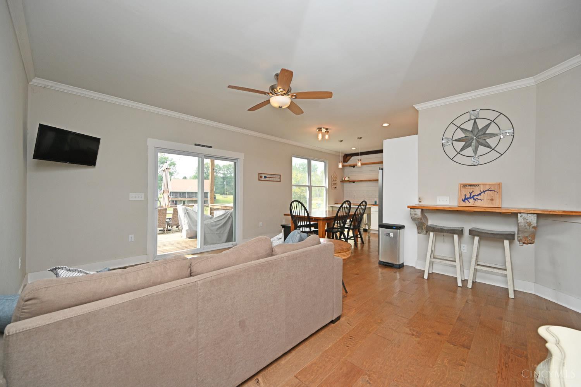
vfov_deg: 81.2
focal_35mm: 14
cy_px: 194
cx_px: 290
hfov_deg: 104.3
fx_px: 226
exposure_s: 1/125
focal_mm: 14
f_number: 5.6
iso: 200
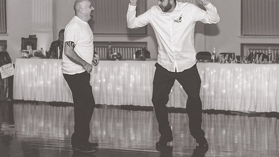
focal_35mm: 100
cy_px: 63
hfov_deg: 21.4
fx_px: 740
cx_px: 126
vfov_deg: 12.1
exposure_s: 1/125
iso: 640
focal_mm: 85
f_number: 2.8
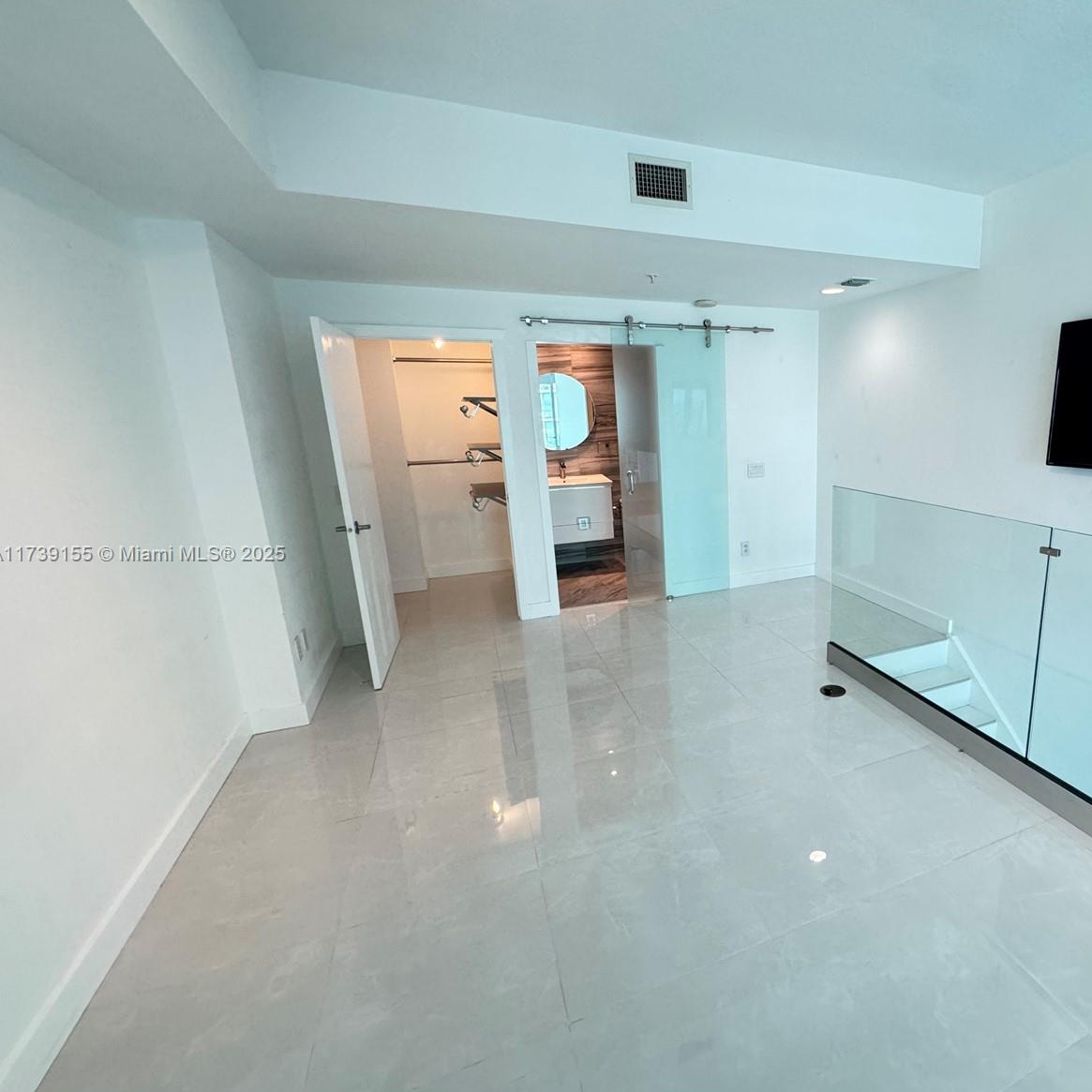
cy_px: 555
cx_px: 735
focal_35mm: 17
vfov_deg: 84.0
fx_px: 607
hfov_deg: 80.9
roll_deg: +0.6
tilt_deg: -13.1
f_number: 2.2
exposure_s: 1/120
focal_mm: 2.22
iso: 250
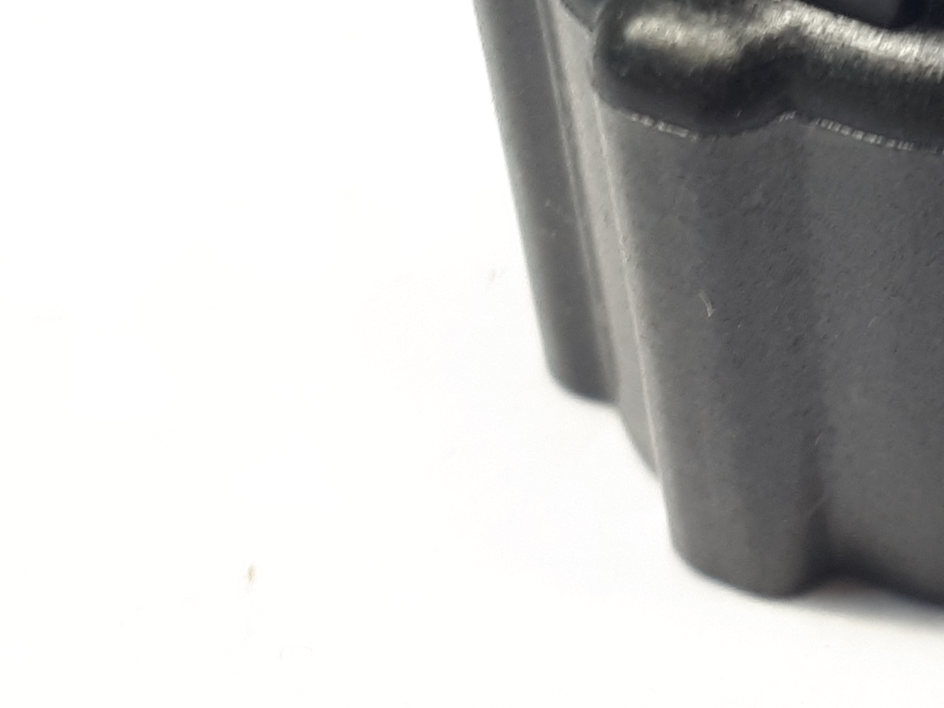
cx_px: 992
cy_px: -122
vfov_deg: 19.6
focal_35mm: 71
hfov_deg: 25.7
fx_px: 1936
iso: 40
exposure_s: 1/33
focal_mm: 3.6
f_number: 1.9
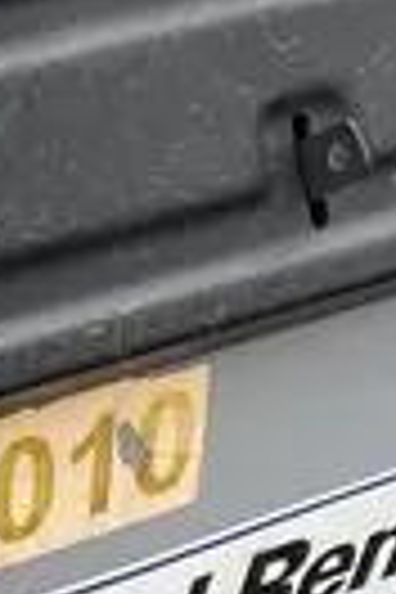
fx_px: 2475
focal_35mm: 150
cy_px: 349
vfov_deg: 13.7
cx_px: -414
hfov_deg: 8.6
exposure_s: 1/121
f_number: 1.6
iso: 40
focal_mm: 4.2
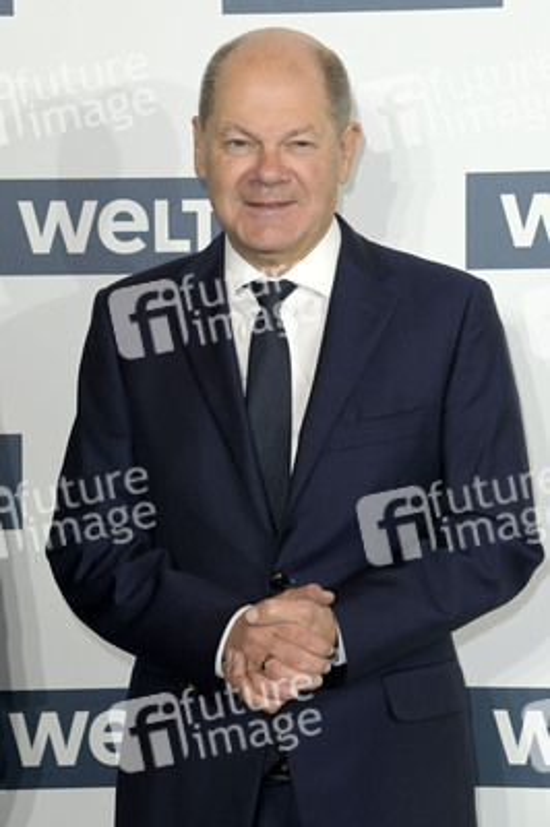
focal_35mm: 116
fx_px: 2663
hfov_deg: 11.8
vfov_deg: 17.7
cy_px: 414
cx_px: 275
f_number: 7.1
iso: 2000
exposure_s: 1/250
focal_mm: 116
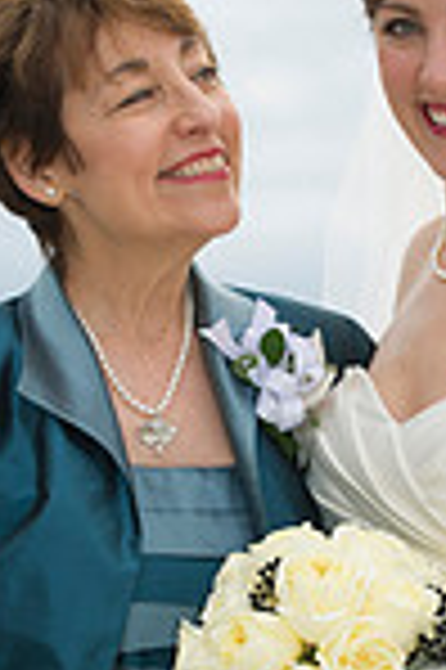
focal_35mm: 272
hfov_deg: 5.0
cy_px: 432
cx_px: 291
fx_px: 5066
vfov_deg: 7.6
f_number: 4.5
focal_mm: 90
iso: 200
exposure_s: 1/200
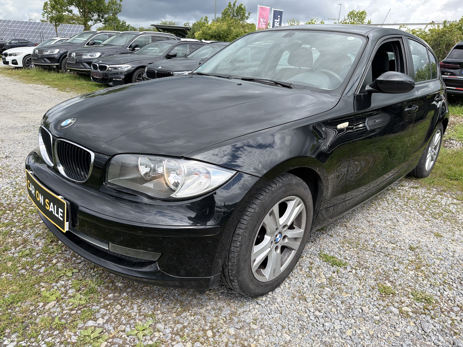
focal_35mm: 24
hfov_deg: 71.6
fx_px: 321
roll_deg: -1.9
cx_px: 232
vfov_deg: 56.8
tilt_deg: -15.5
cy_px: 174
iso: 100
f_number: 1.78
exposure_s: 1/3425
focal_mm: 6.76
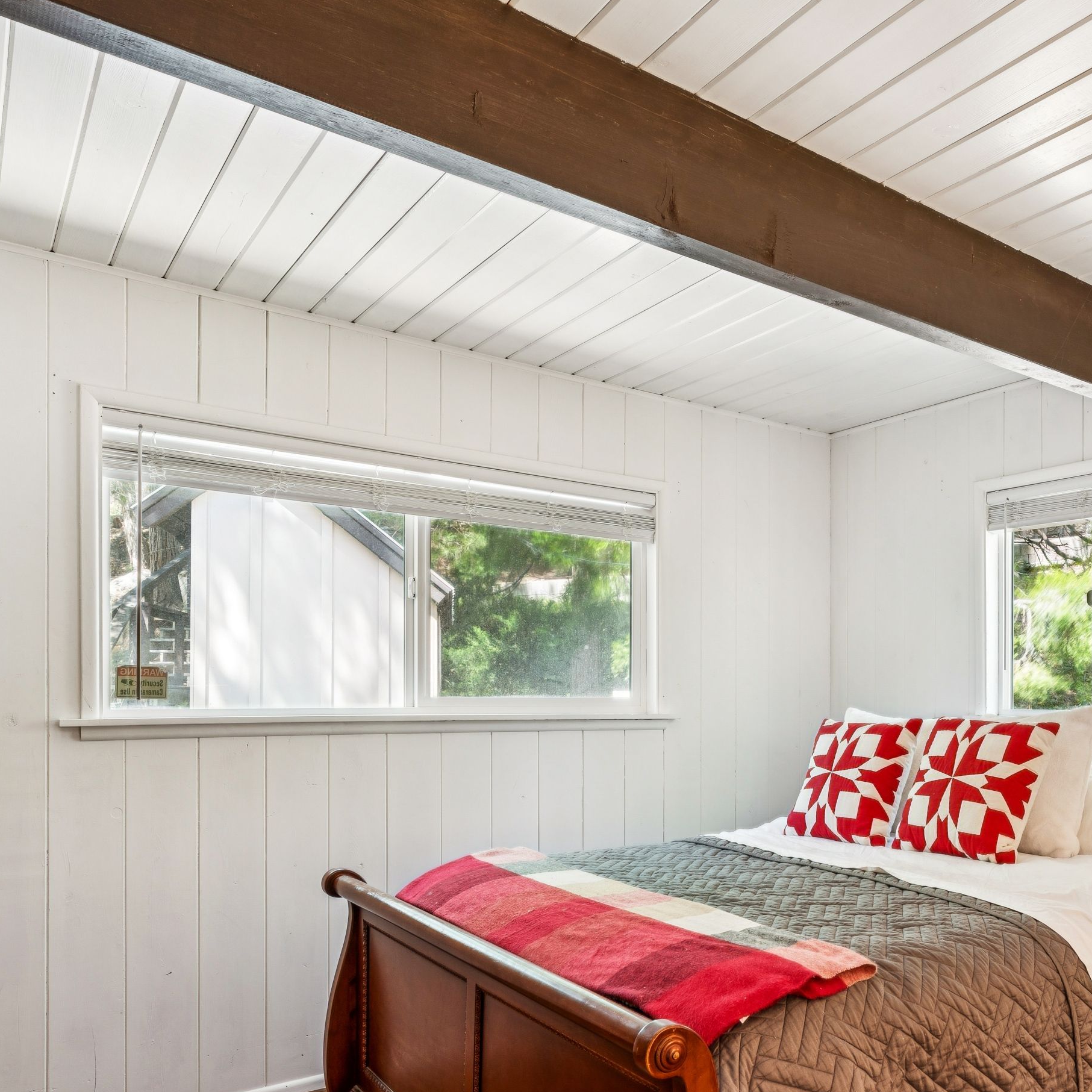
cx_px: 831
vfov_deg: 57.0
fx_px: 982
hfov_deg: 55.1
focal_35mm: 28
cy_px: 722
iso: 100
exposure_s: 1/1.25
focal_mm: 16.3
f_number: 13
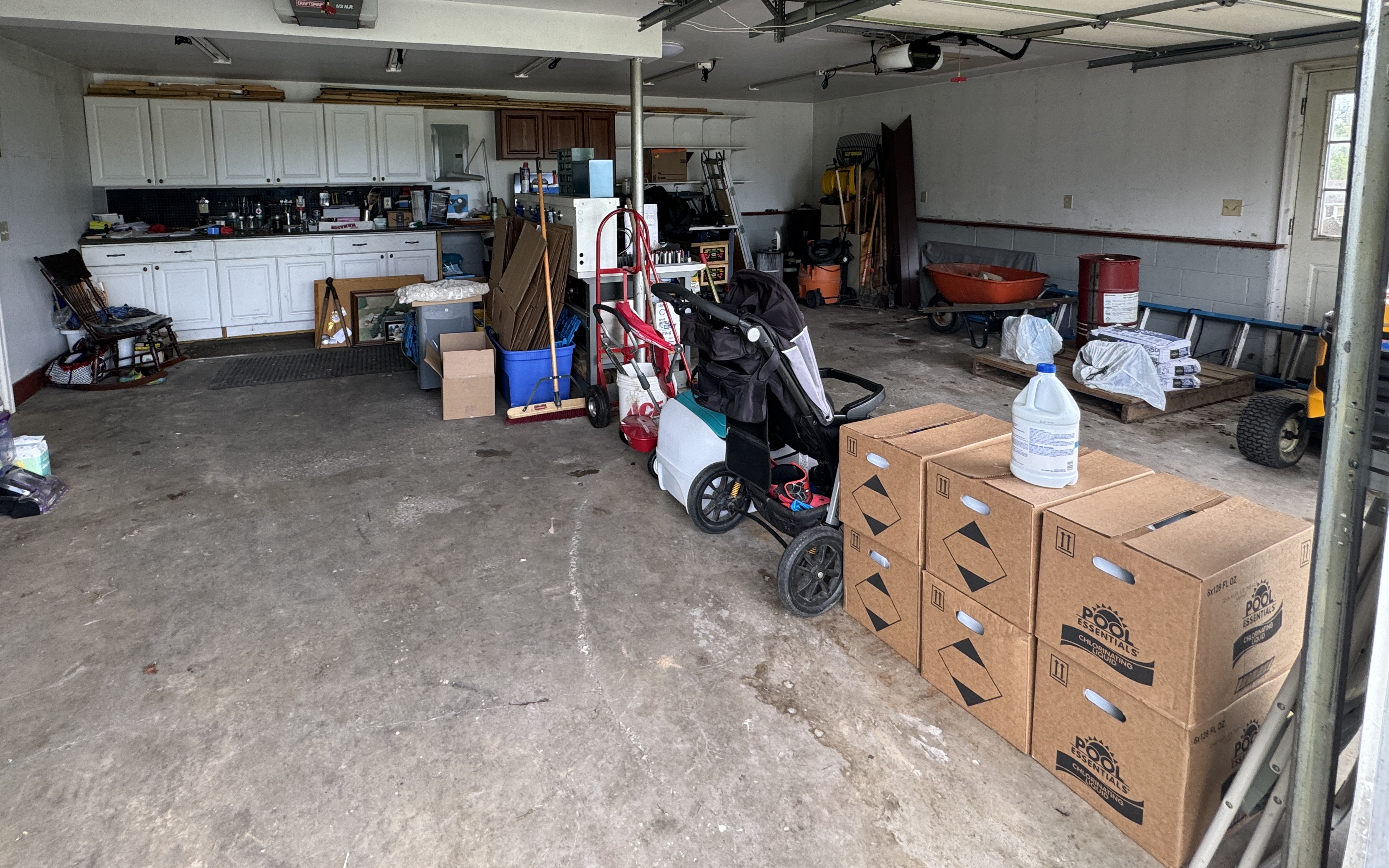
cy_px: 256
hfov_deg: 91.0
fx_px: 681
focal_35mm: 18
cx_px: 647
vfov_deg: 62.5
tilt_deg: -6.7
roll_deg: -0.7
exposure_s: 1/120
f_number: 2.2
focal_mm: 2.22
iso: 125
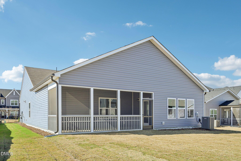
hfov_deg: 69.4
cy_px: 80
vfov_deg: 49.5
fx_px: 174
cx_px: 120
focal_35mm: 26
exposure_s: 1/200
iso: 100
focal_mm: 26
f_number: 8
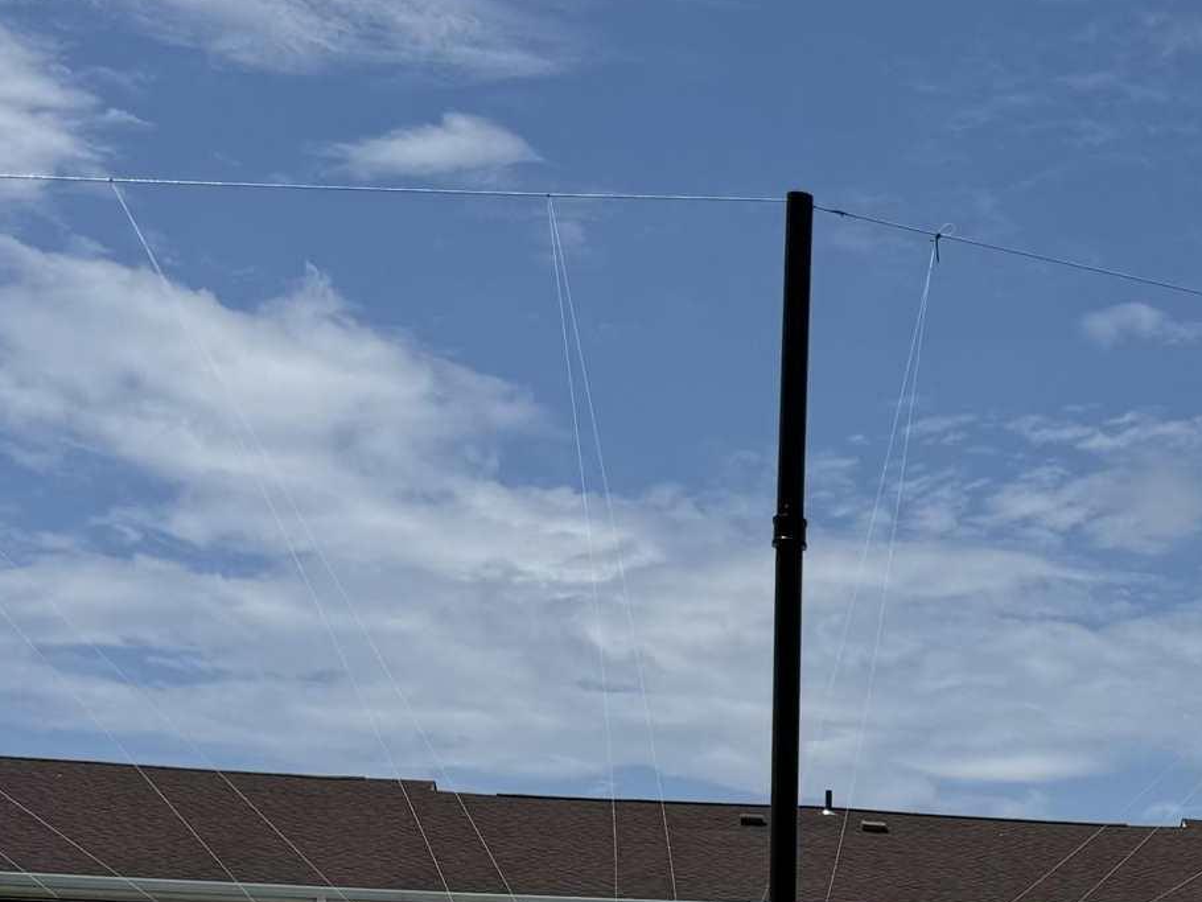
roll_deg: -1.4
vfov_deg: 17.2
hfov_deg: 21.0
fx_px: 2813
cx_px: 1722
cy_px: 1132
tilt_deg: +1.7
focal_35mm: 81
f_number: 1.78
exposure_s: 1/7937
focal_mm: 6.76
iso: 80
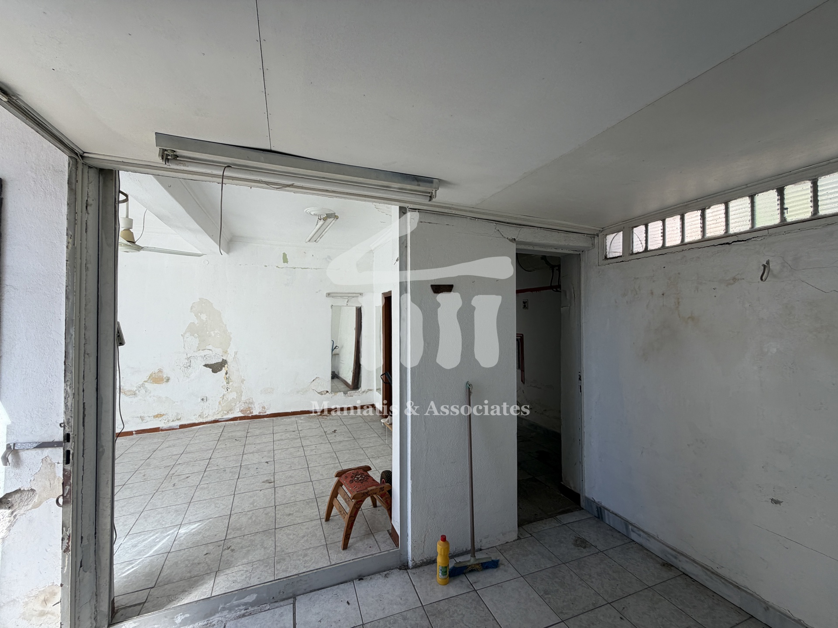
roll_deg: -0.4
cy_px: 314
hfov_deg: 102.1
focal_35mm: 14
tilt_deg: +1.8
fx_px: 339
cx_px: 419
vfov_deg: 85.7
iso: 40
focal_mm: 2.22
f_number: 2.2
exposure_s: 1/184
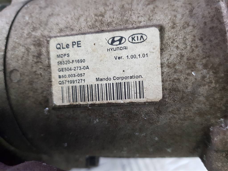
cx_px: 114
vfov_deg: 53.1
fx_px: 171
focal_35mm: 26
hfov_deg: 67.3
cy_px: 86
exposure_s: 1/50
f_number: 1.7
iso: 200
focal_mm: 4.2
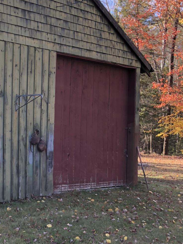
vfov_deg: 33.7
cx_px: 7
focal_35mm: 57
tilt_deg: +0.6
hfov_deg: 24.7
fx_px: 402
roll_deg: -1.9
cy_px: 135
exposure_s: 1/157
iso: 20
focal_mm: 3.99
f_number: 1.8
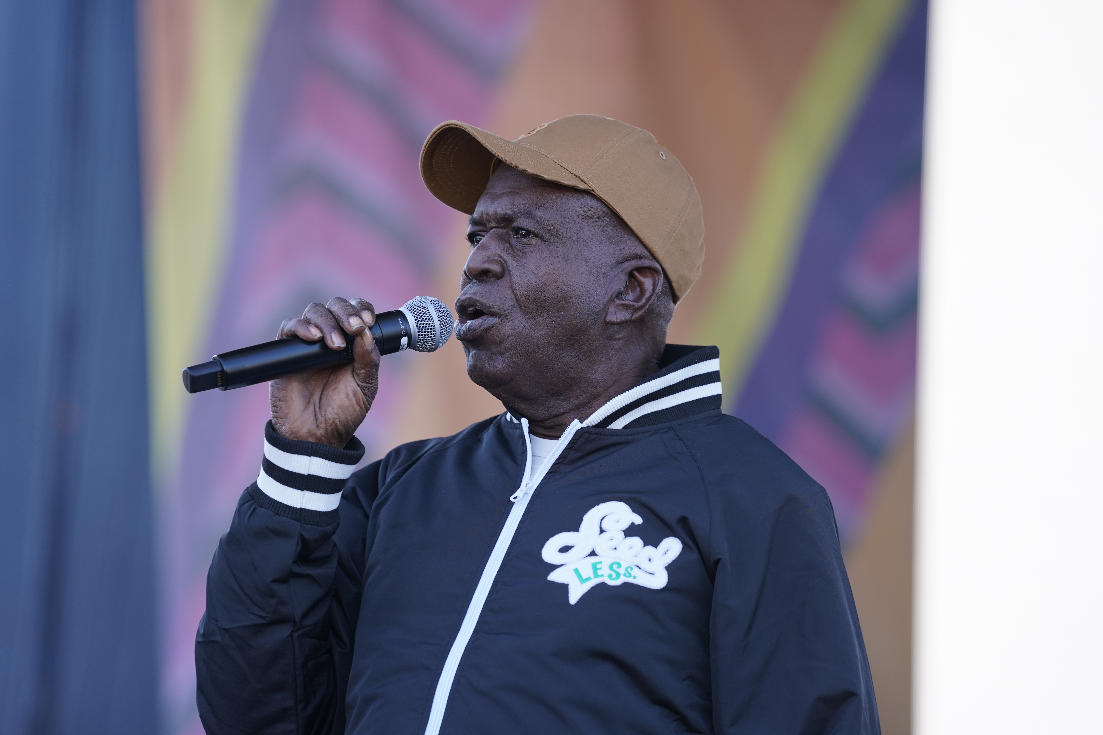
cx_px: 552
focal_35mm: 200
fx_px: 6127
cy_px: 368
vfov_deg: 6.9
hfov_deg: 10.3
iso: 200
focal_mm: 200
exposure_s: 1/250
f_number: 4
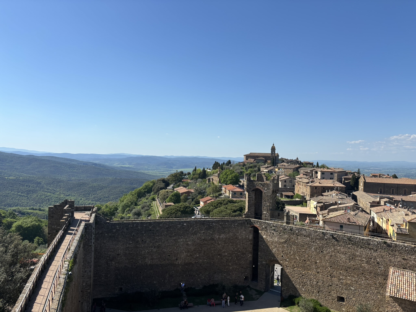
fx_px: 312
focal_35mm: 26
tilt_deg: -1.2
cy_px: 156
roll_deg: -1.5
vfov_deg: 53.1
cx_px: 208
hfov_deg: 67.3
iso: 50
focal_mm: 5.96
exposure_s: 1/4630
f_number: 1.6
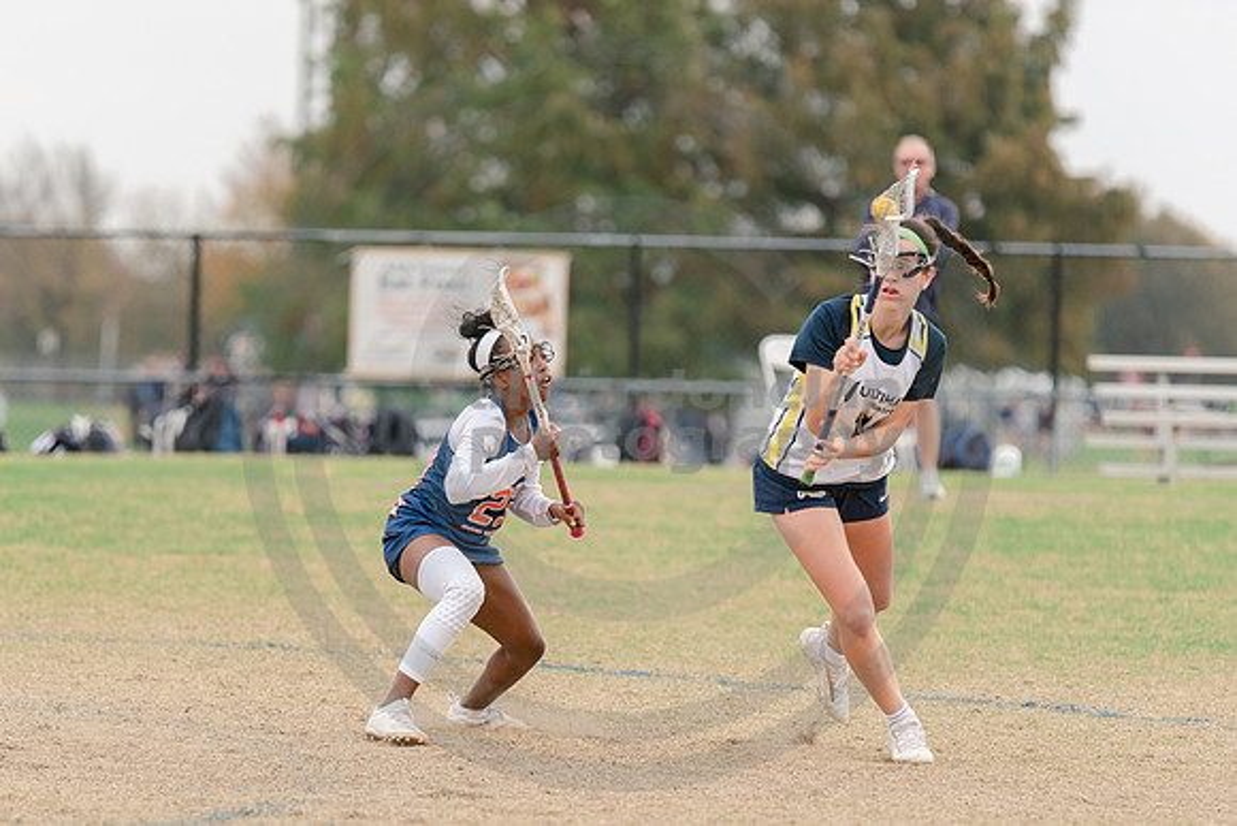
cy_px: 578
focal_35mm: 387
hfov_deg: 5.3
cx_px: 551
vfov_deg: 3.6
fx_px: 13297
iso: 320
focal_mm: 200
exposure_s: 1/1250
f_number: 2.8
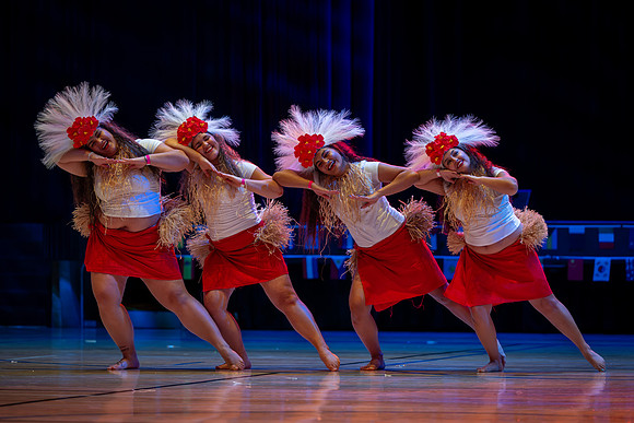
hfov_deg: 11.1
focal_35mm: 185
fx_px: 3264
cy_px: 190
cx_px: 337
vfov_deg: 7.4
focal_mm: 165
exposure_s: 1/60
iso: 800
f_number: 3.5
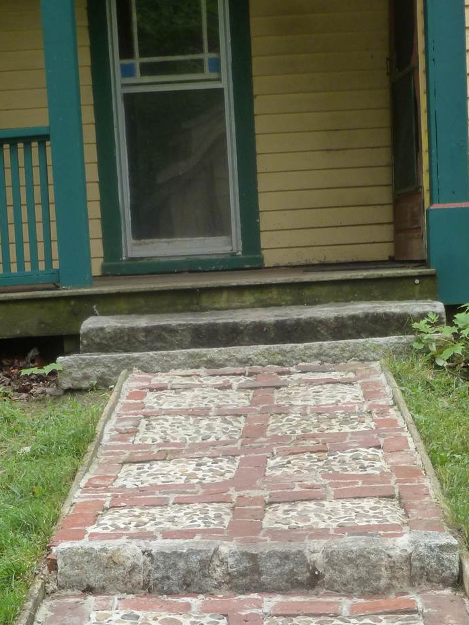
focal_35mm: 81
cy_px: 461
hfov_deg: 18.2
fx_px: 1463
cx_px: 234
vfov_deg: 23.9
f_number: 4.1
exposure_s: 1/100
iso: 160
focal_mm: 8.7
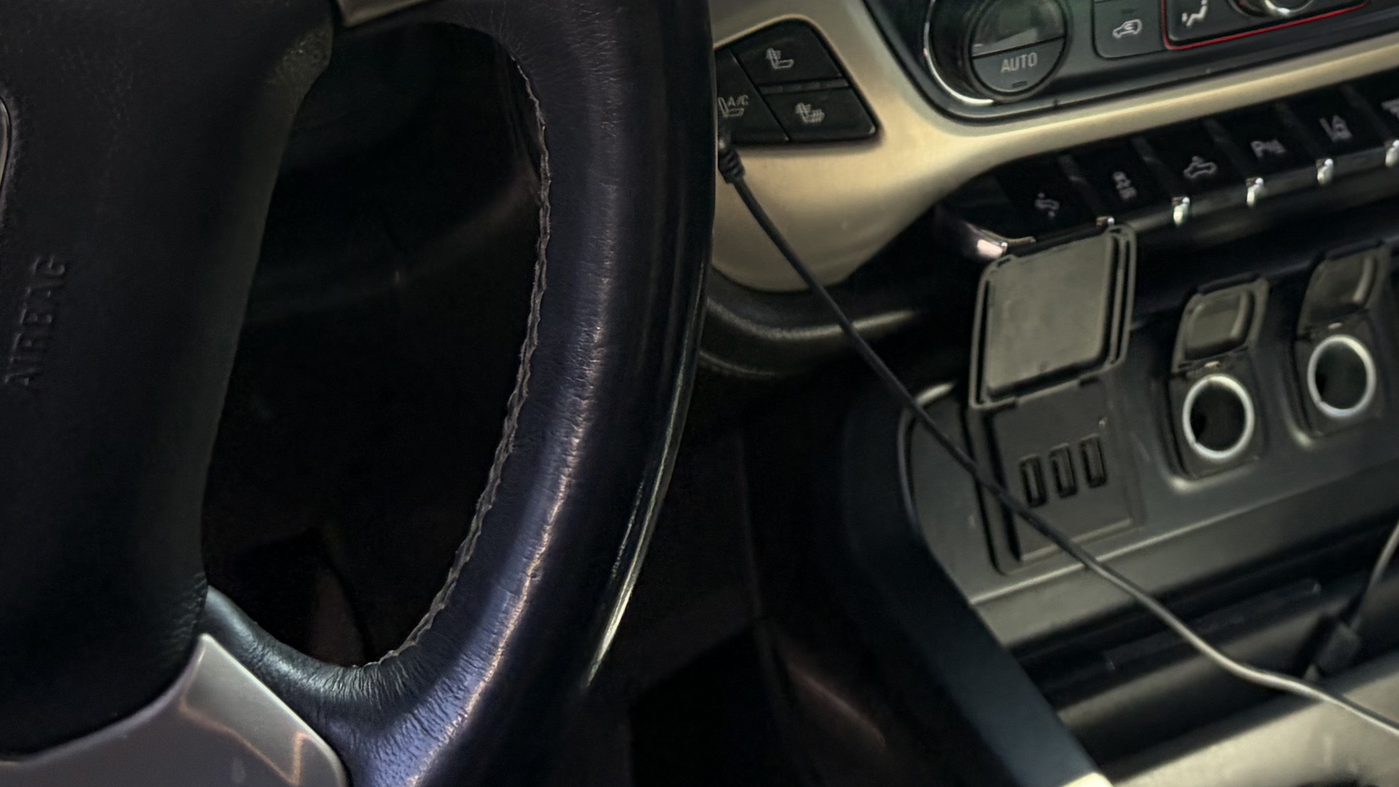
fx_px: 2448
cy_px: -368
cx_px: 1041
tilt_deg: -19.8
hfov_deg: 31.4
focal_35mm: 66
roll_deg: -1.5
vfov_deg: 16.7
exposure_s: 1/206
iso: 80
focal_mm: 5.96
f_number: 1.6
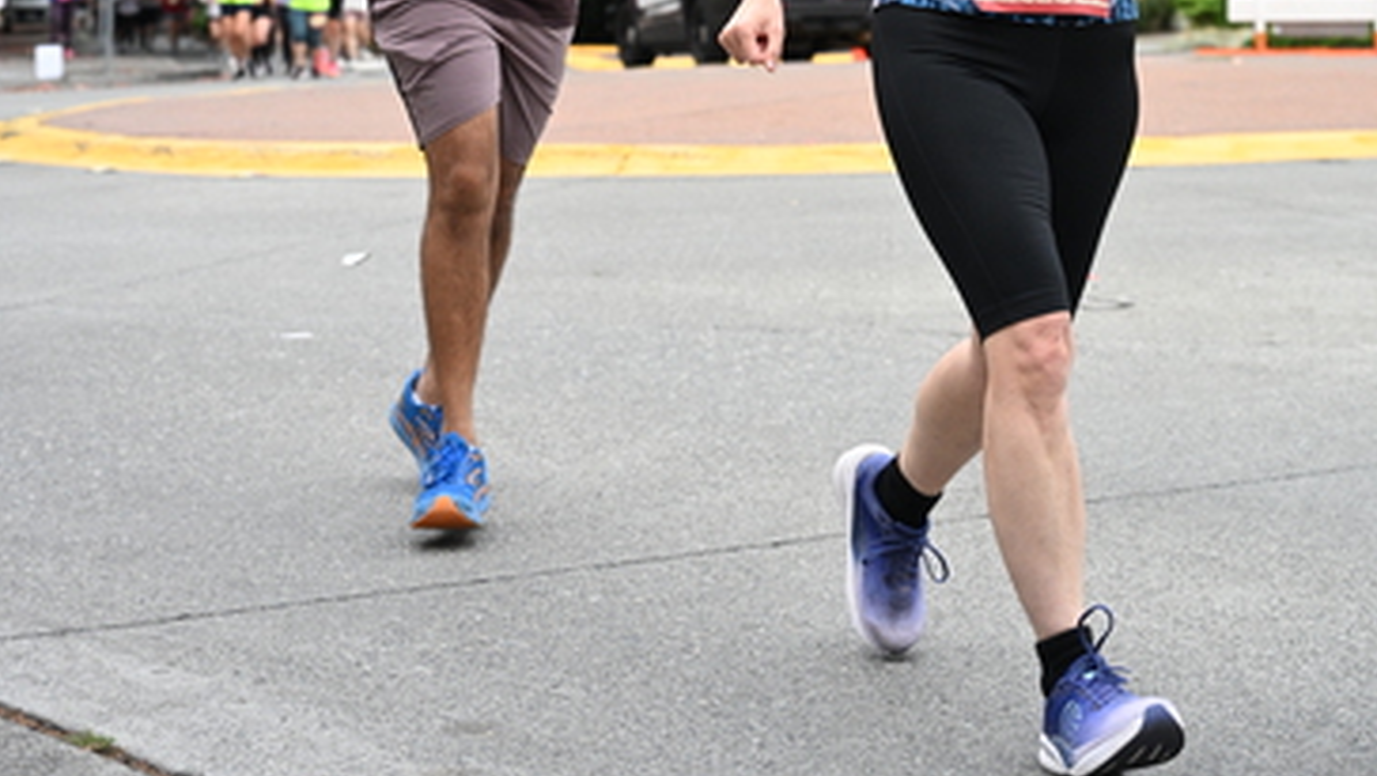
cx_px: 690
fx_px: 3068
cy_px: -250
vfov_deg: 13.8
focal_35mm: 84
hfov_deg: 25.3
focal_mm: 53
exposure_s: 1/800
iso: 1600
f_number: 4
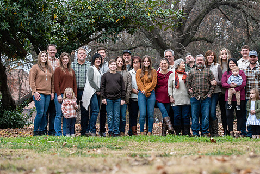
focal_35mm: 119
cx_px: 155
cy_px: 89
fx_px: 860
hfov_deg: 17.2
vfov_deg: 11.5
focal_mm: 98
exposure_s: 1/125
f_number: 4
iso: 200
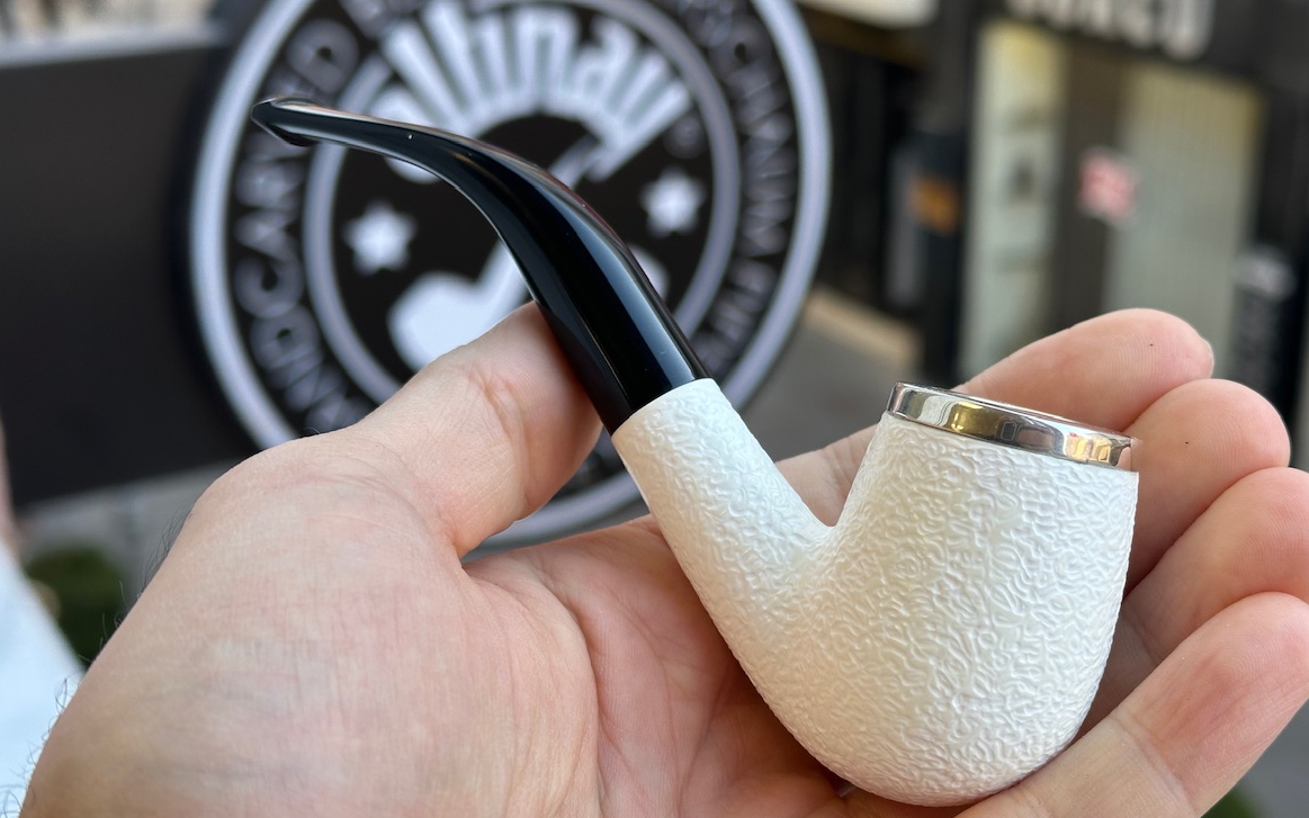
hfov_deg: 36.3
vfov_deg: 23.1
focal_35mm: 56
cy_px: 413
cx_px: 707
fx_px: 1998
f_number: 1.78
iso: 50
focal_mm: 6.86
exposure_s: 1/182
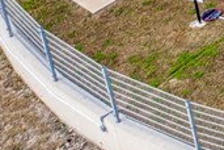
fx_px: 1107
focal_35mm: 178
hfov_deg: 9.0
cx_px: 706
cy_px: -264
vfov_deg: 7.1
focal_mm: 10.3
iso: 100
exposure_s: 1/640
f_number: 2.8
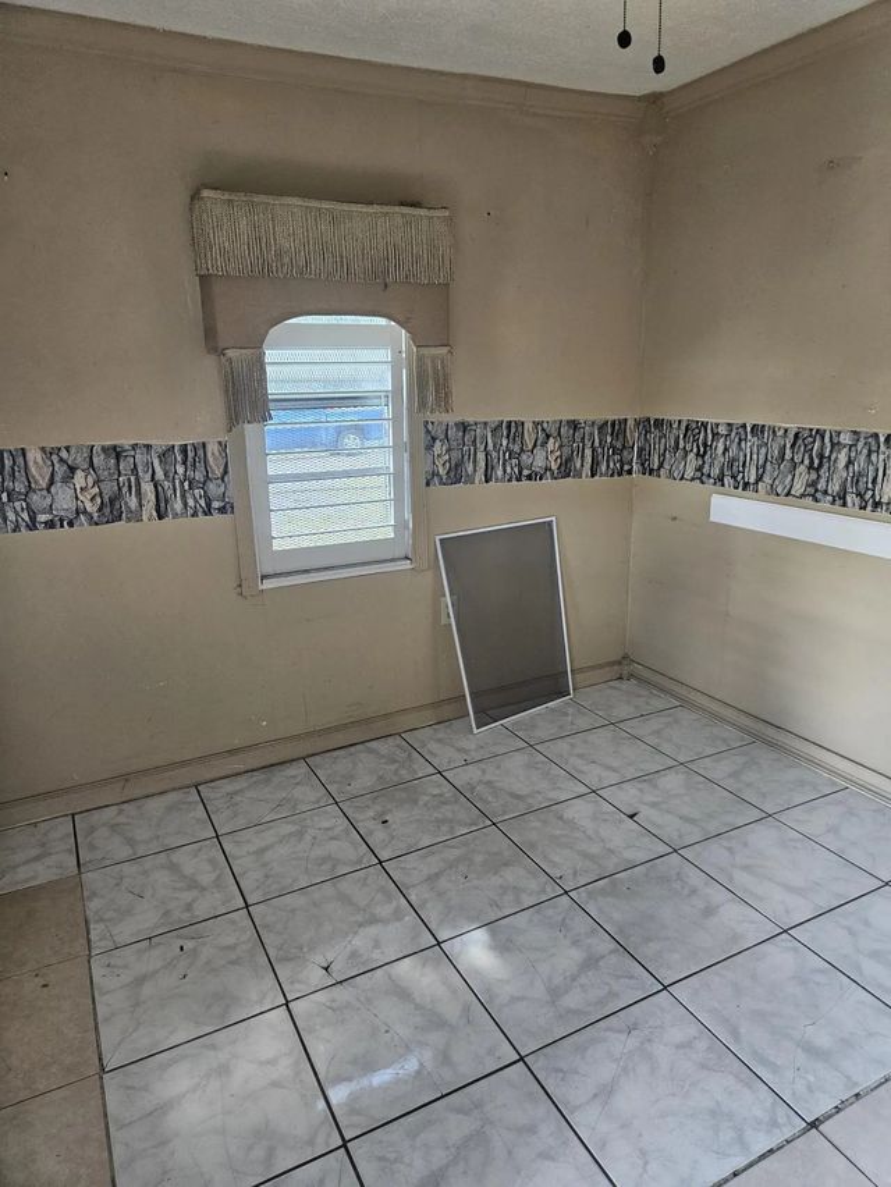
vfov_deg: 73.9
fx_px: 789
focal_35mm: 23
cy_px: 594
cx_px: 446
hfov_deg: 58.9
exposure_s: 1/120
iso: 320
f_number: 1.8
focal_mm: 5.4
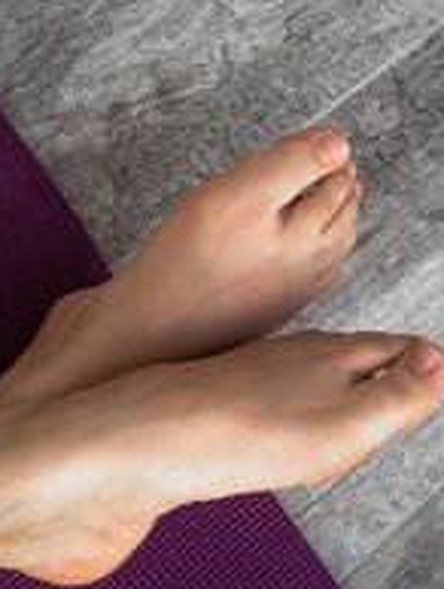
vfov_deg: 22.2
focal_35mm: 87
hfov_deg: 17.0
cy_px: 112
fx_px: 1485
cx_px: 210
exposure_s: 1/430
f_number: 2.4
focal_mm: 4.12
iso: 50
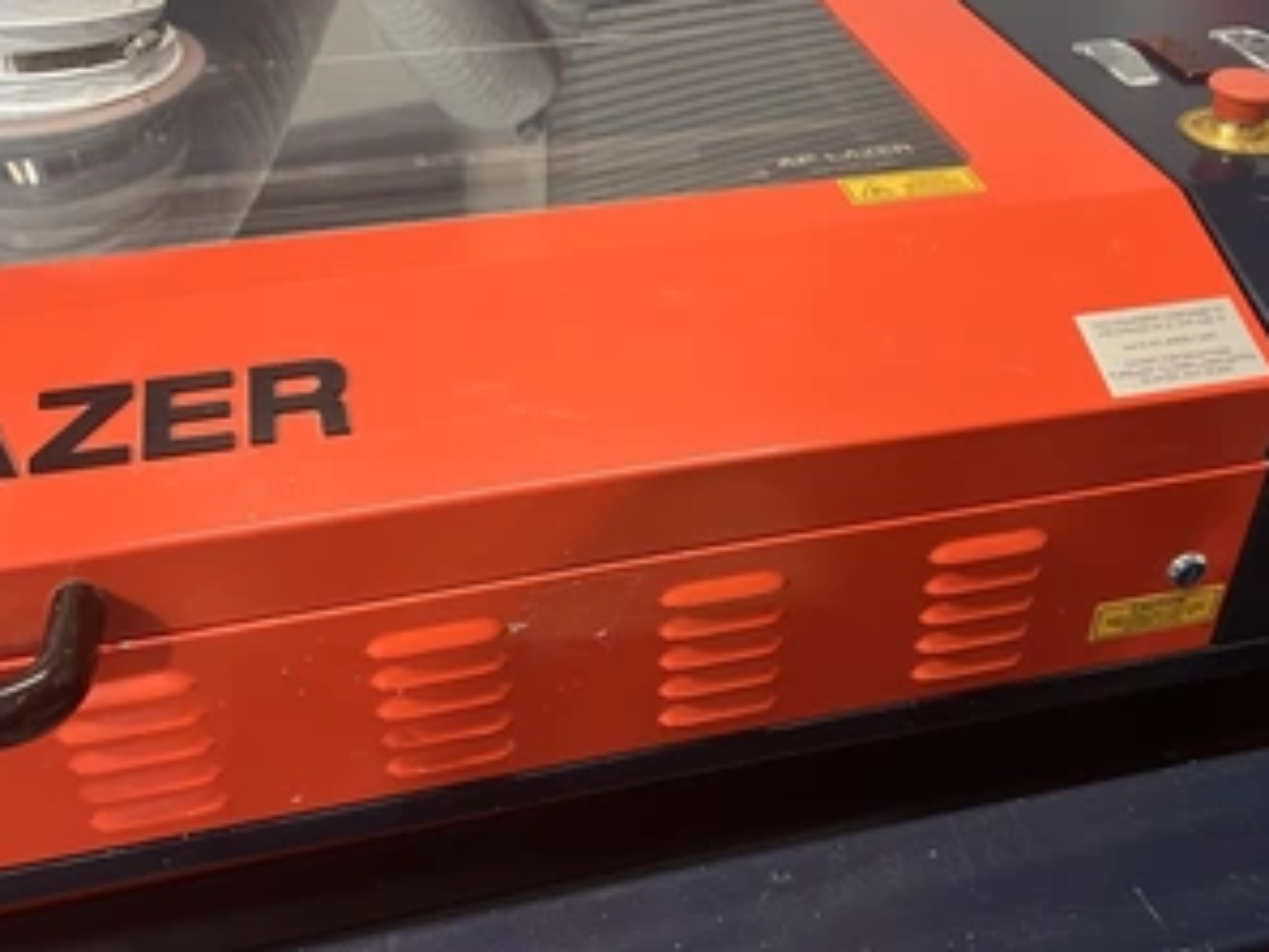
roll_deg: +0.6
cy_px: 316
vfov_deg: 40.2
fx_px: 1284
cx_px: 658
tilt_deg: -33.5
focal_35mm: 35
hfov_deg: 52.6
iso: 100
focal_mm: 5.7
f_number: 1.5
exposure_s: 1/60
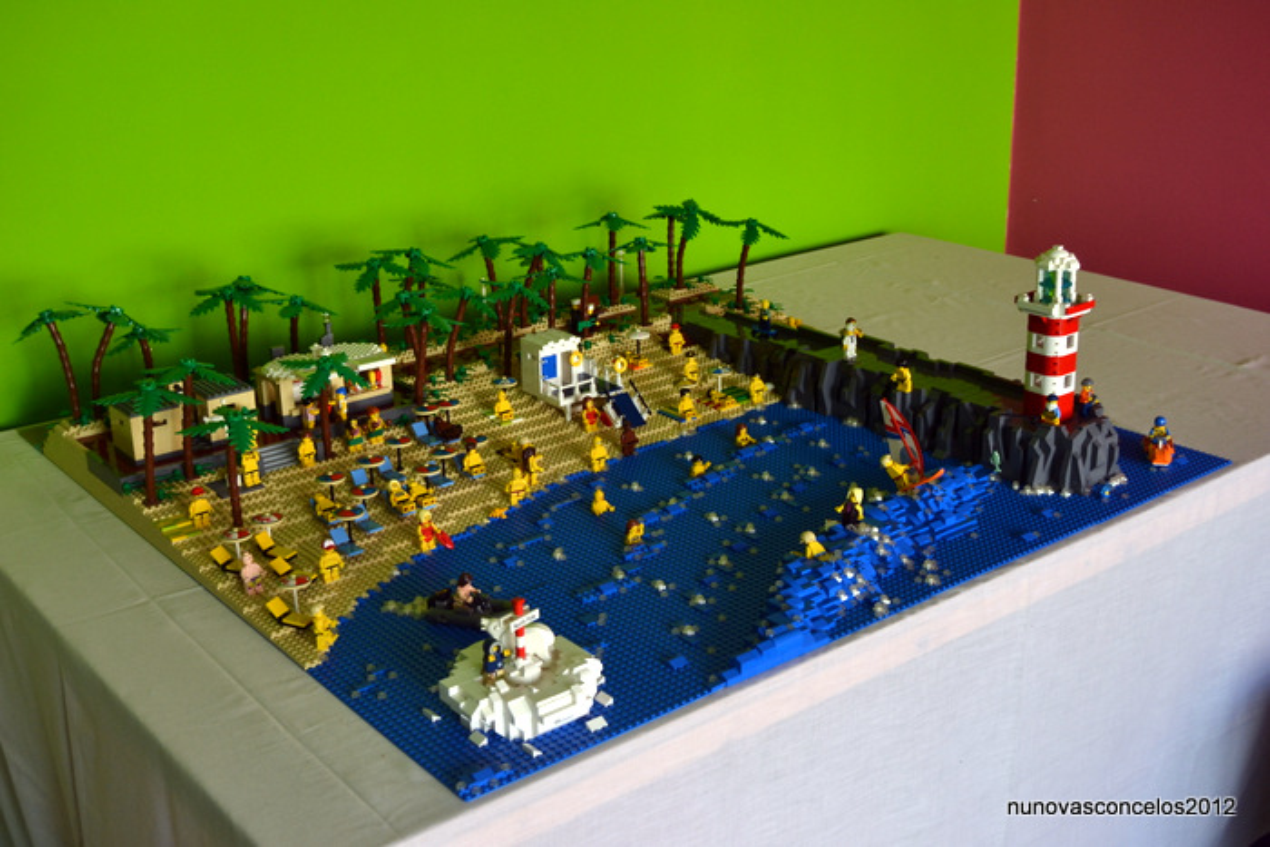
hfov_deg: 46.4
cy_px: 424
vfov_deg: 31.9
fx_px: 1482
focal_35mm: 42
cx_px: 635
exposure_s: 1/125
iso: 400
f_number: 5.6
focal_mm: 28
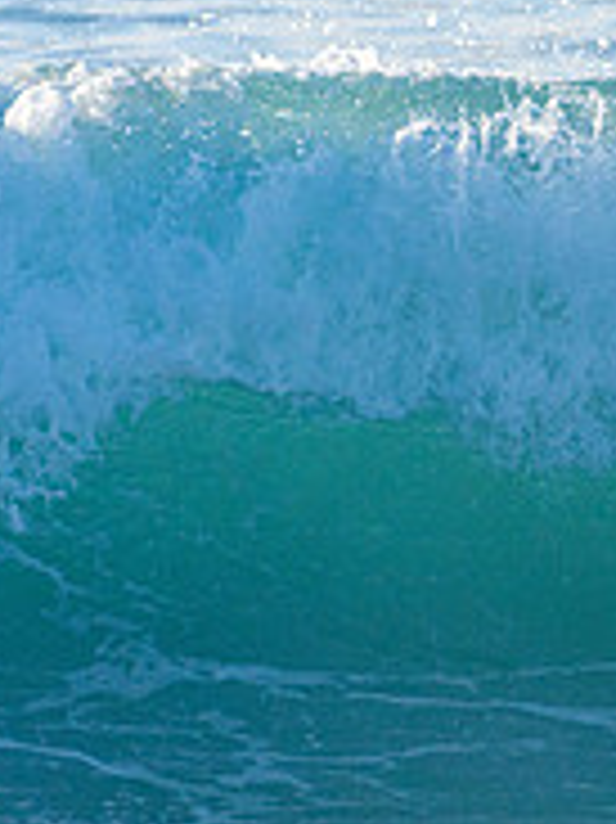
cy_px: 151
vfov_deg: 0.9
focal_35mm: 2287
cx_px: 1129
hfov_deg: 0.6
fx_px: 54327
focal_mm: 500
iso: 280
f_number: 5.6
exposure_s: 1/1250
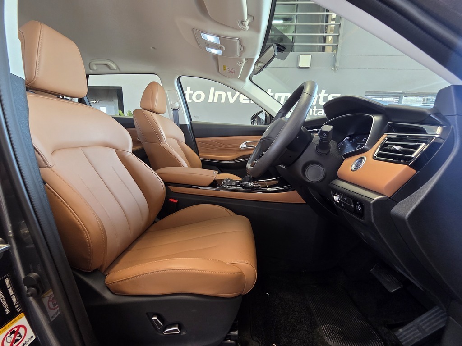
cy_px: 173
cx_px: 231
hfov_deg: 106.2
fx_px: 174
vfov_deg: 89.9
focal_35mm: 13
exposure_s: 1/50
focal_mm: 2.2
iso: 200
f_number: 2.2
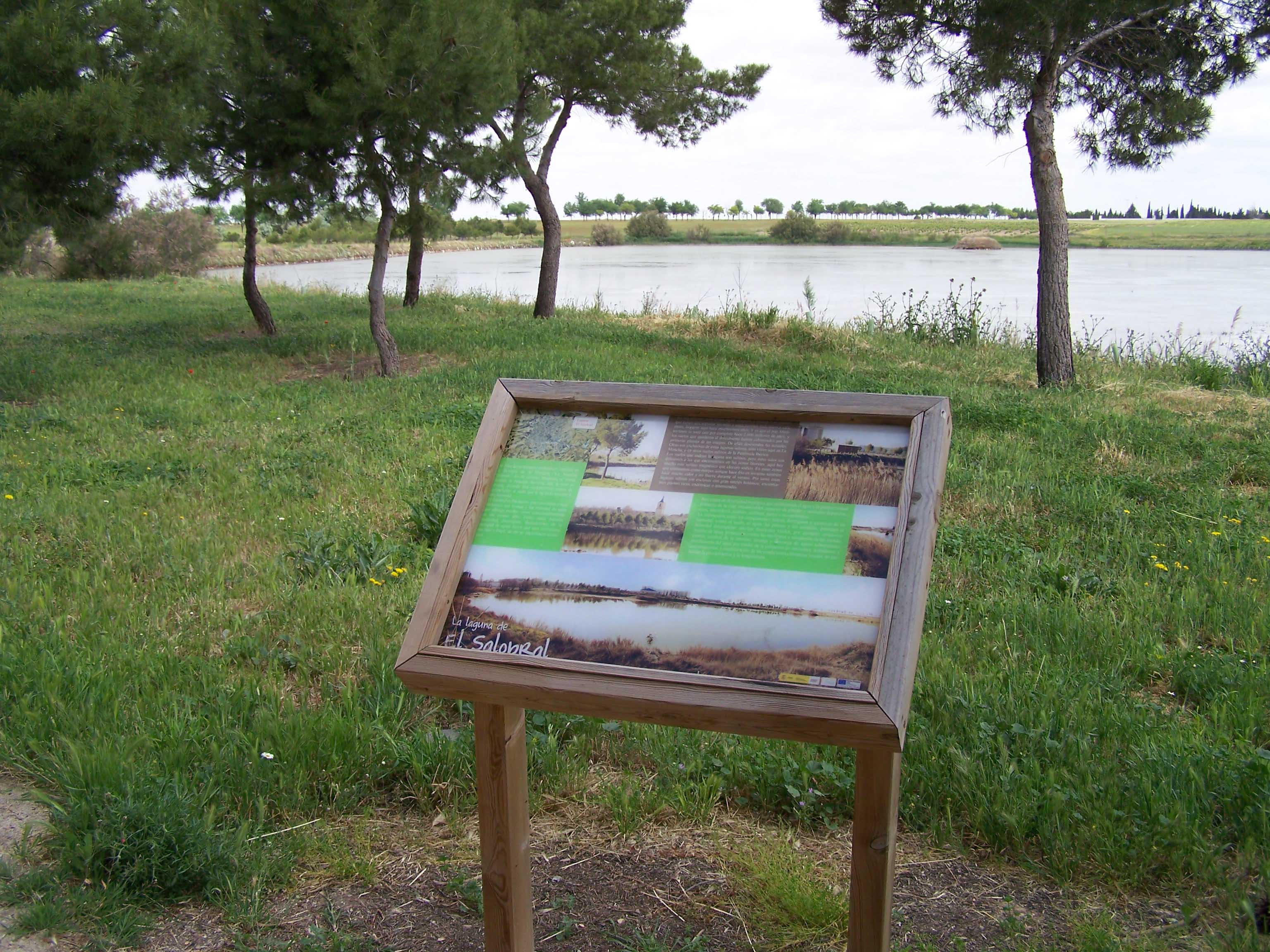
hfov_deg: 49.0
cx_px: 635
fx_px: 1394
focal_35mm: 38
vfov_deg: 37.7
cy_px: 476
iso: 64
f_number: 2.8
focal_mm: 6.3
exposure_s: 1/400
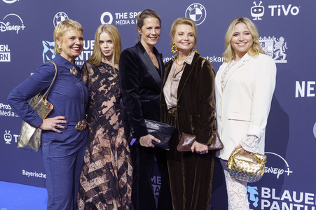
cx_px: 158
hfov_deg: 51.9
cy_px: 105
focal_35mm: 37
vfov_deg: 35.9
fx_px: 325
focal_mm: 37
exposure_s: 1/200
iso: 1250
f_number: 4.5
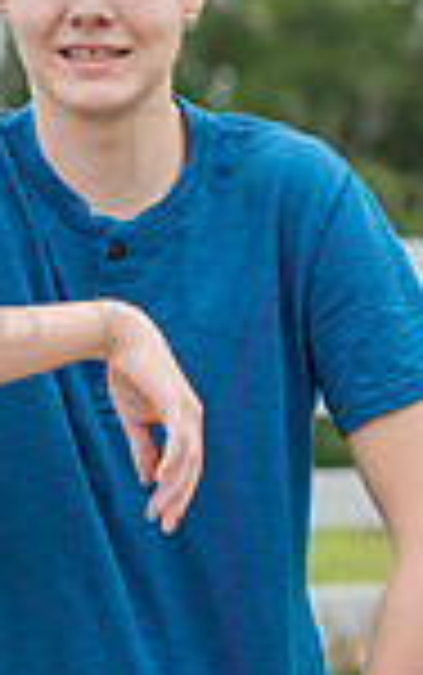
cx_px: 126
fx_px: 6756
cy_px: 306
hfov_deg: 3.6
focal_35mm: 367
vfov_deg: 5.7
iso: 640
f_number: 6.3
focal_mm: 120
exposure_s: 1/640
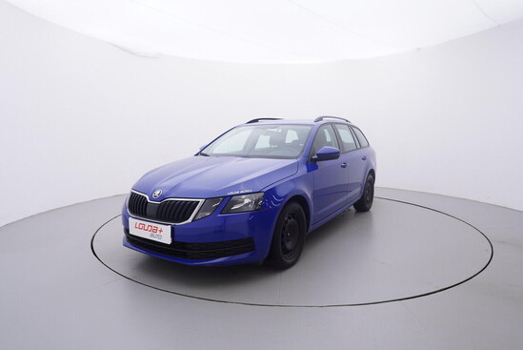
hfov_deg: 77.3
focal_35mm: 22
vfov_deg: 56.2
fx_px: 327
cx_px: 262
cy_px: 175
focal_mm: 15
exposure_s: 1/80
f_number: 5
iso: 200
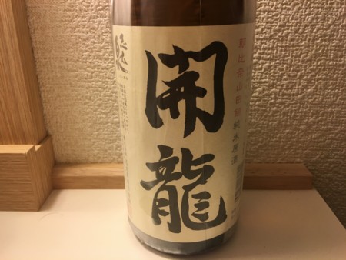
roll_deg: +1.0
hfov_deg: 61.6
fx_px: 290
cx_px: 173
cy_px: 130
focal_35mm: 29
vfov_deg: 48.3
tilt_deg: -20.6
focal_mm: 4.15
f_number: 2.2
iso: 25
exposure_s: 1/15
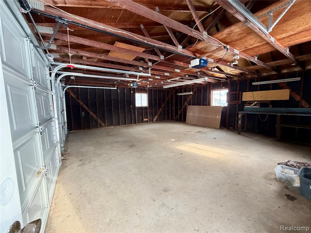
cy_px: 116
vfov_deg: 85.7
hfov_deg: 102.1
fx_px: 126
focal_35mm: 14
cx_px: 156
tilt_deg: -5.7
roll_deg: +0.8
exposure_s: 1/121
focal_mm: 2.22
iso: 250
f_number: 2.2
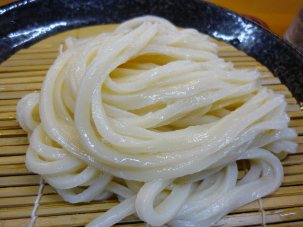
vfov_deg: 42.9
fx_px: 289
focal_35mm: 33
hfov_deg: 55.4
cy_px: 114
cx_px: 152
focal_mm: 5.5
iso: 320
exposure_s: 1/30
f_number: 2.8
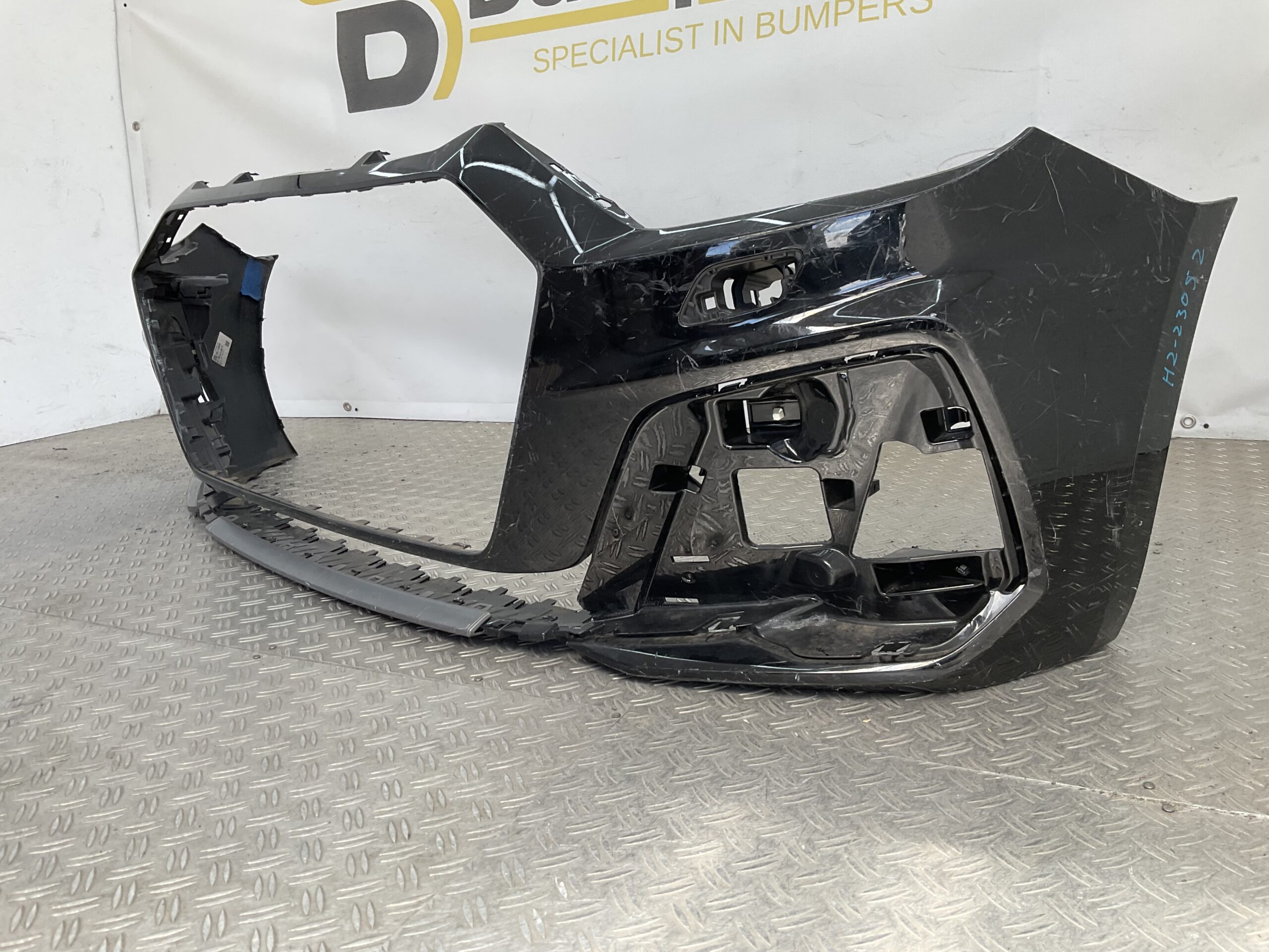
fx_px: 1063
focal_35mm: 29
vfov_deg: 48.2
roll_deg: +3.5
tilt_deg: -15.1
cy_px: 476
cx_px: 634
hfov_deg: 61.7
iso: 16
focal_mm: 3
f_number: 1.8
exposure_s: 1/166
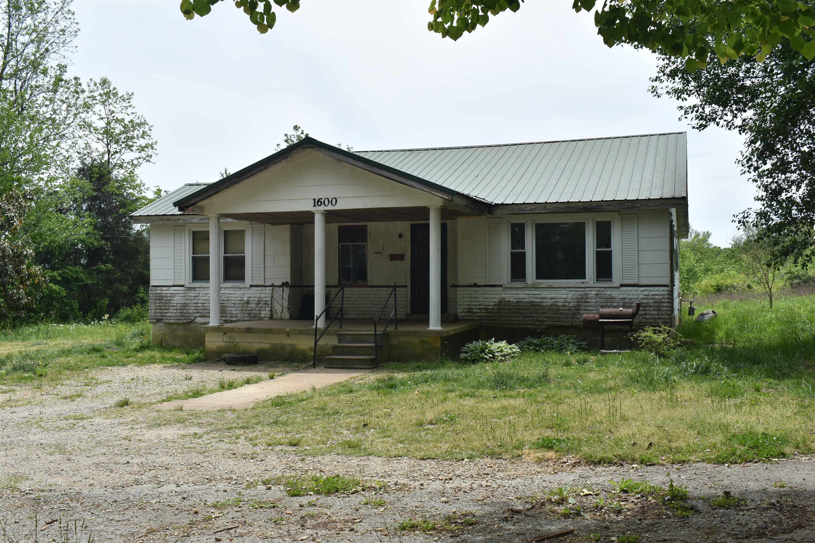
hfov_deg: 51.3
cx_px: 408
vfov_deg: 35.5
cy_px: 272
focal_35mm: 38
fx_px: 849
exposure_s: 1/250
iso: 100
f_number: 8
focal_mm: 25
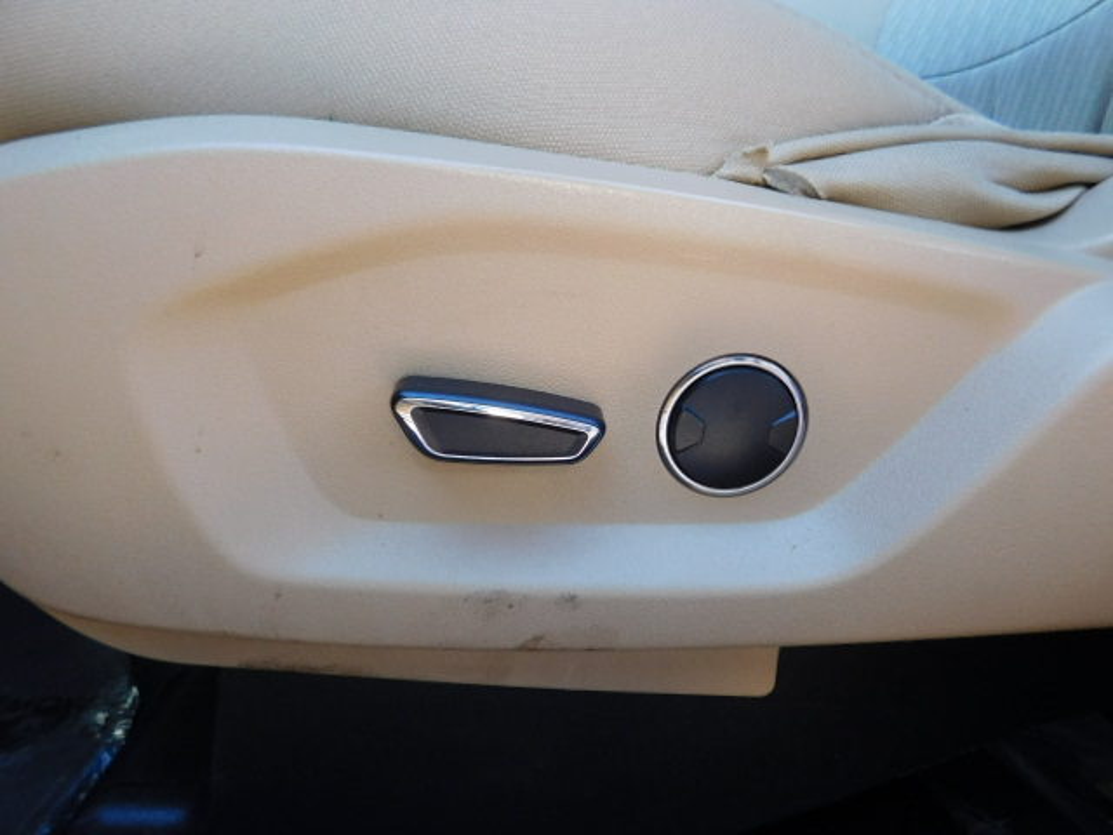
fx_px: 740
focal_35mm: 23
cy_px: 418
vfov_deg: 58.9
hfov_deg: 73.9
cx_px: 556
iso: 125
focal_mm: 4
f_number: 3
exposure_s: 1/50
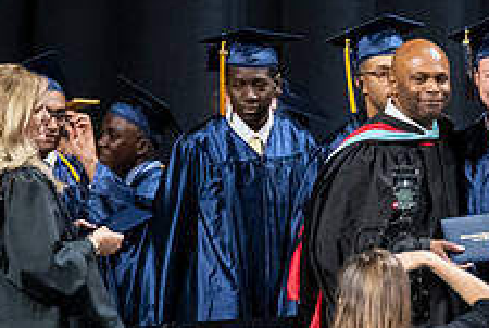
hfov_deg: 2.0
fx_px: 14168
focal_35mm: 1041
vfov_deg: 1.3
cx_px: 542
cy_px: 295
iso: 2000
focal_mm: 200
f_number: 4
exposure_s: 1/200
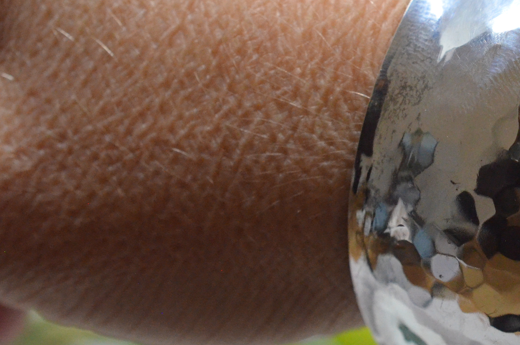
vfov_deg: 10.7
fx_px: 1831
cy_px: 126
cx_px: 520
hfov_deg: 15.9
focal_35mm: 127
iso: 4000
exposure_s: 1/1000
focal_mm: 40
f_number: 6.3
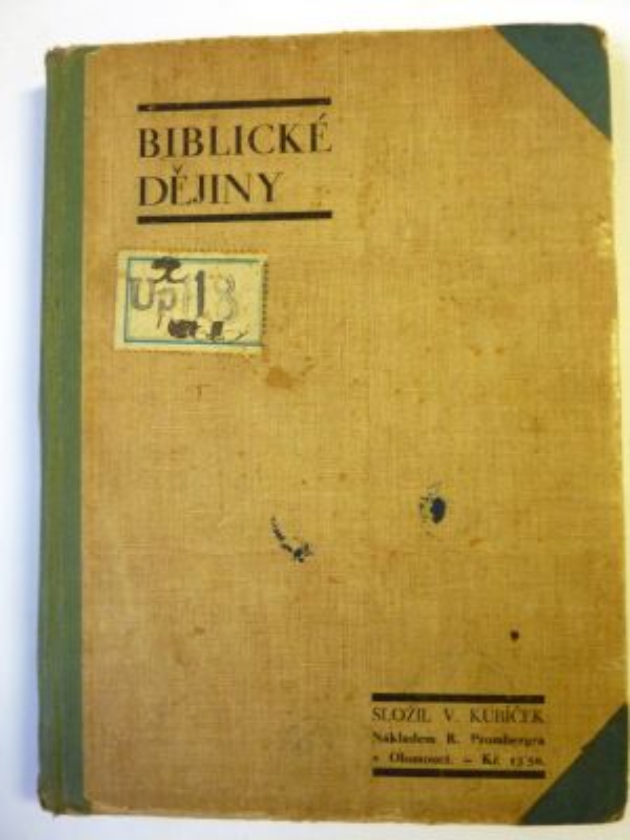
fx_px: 607
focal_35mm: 25
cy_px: 420
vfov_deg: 69.4
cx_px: 315
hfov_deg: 54.9
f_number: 3.3
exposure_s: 1/10
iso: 400
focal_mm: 4.1
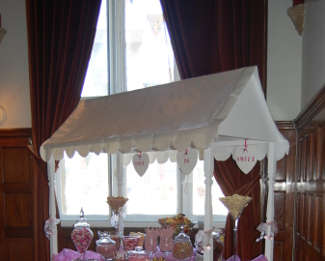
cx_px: 163
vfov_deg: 30.4
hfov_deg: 39.5
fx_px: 452
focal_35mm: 47
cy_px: 246
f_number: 3.8
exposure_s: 1/160
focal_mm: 22
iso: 400
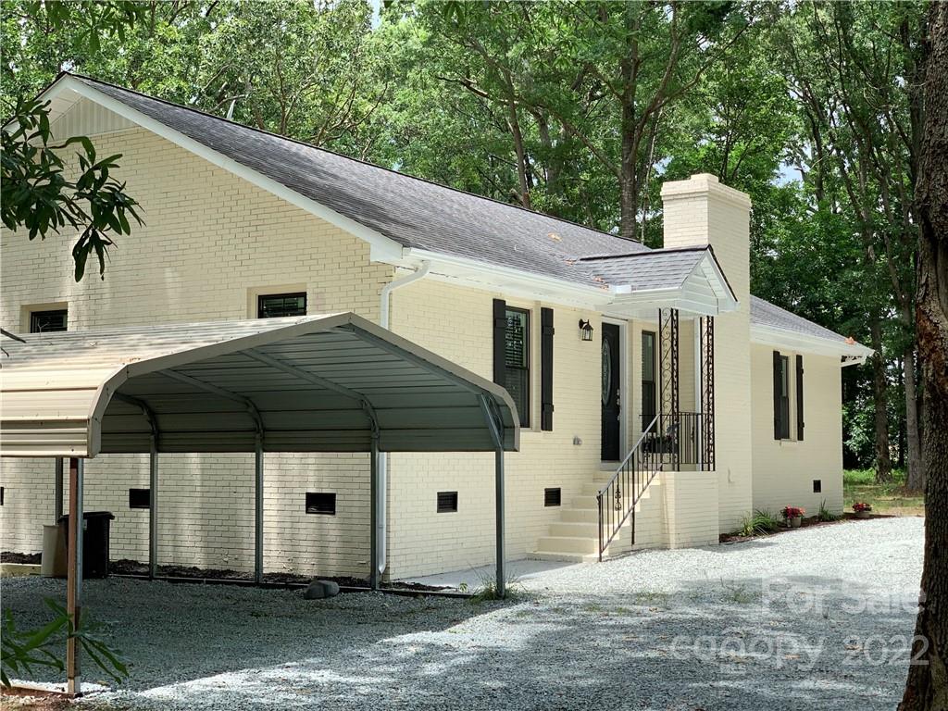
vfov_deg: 28.0
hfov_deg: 36.8
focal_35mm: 52
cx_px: 474
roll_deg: -1.1
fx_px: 1424
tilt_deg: +5.0
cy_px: 356
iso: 16
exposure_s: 1/372
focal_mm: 6
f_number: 2.4
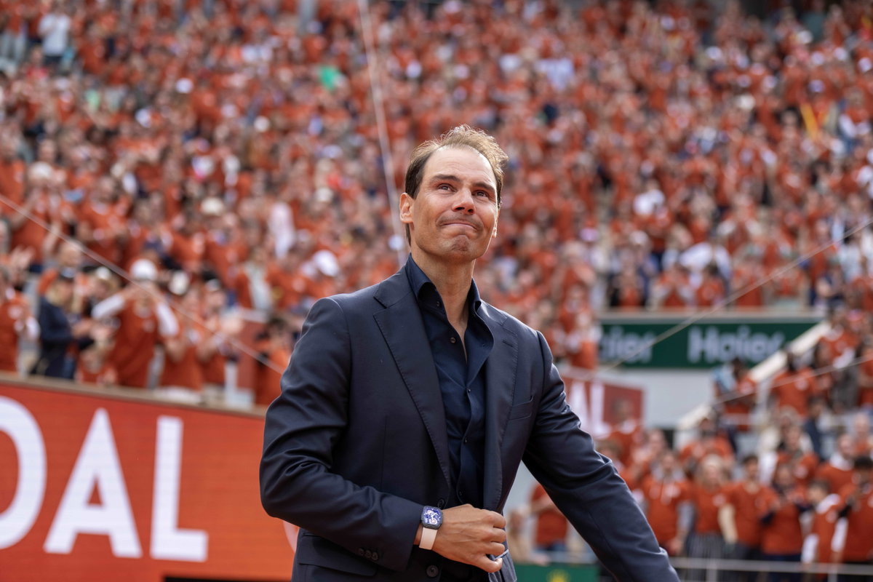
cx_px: 436
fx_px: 2546
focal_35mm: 105
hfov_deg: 19.5
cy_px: 291
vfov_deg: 13.0
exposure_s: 1/500
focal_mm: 105
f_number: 4
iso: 250
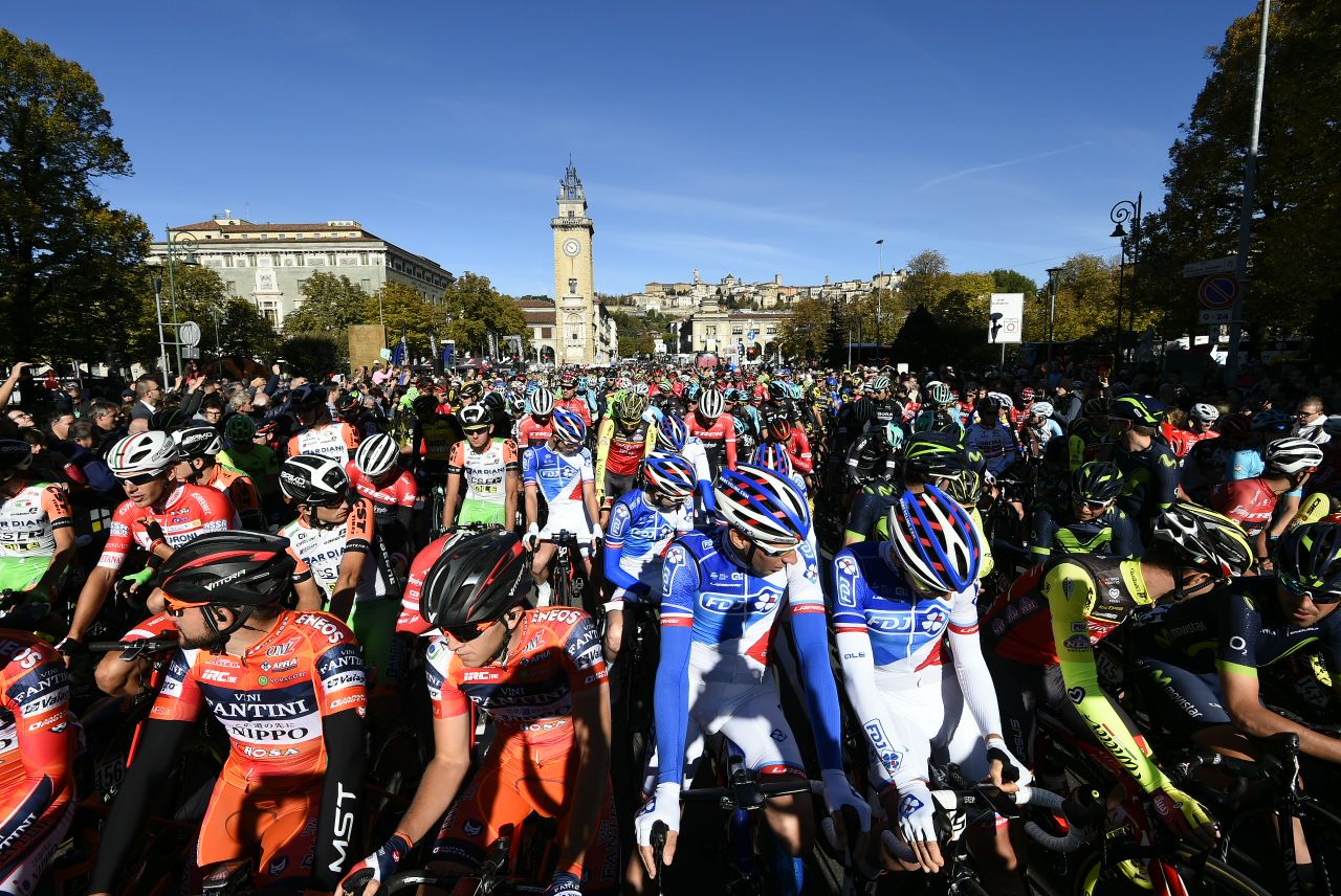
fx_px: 597
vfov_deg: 73.9
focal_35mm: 16
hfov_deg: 96.7
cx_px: 670
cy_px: 448
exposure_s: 1/1250
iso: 320
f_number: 8
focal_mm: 16
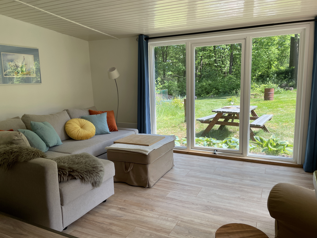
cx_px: 156
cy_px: 119
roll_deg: +2.1
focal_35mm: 27
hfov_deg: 65.3
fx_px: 247
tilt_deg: -9.9
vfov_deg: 51.4
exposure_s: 1/304
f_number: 1.6
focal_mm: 4.2
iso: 32
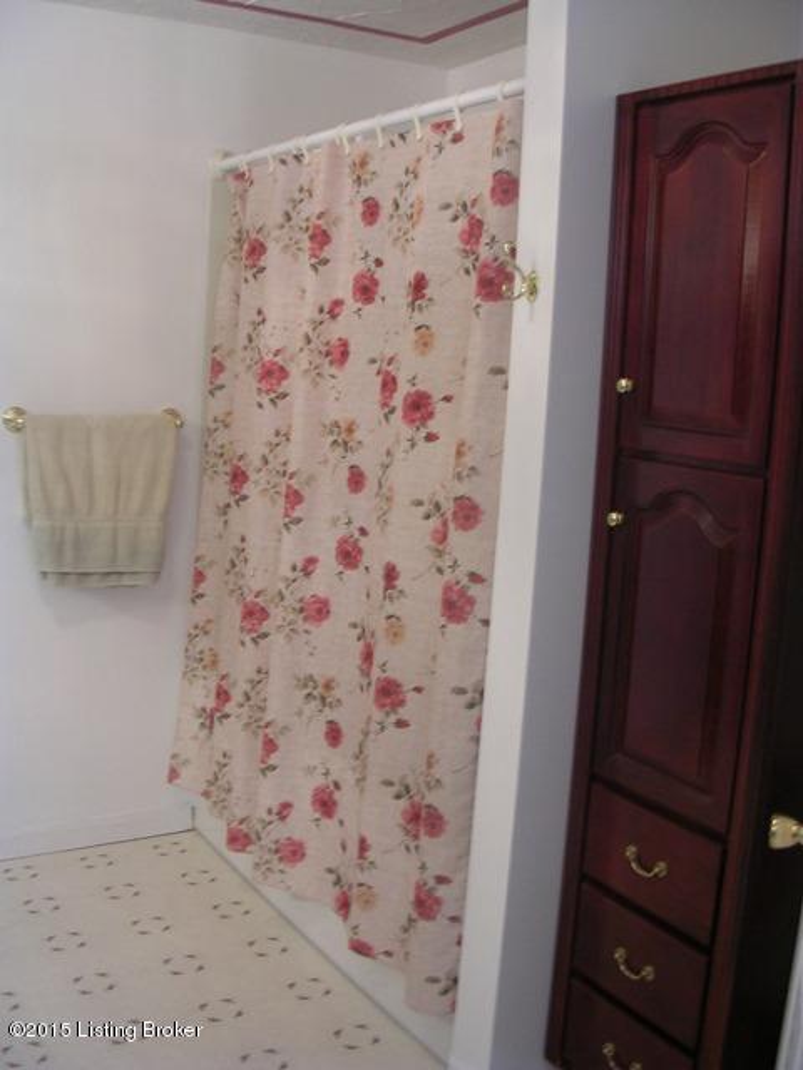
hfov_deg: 37.7
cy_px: 535
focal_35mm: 38
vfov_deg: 49.0
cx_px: 402
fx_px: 1175
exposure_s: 1/5.9
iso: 59
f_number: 2.8
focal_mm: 5.8
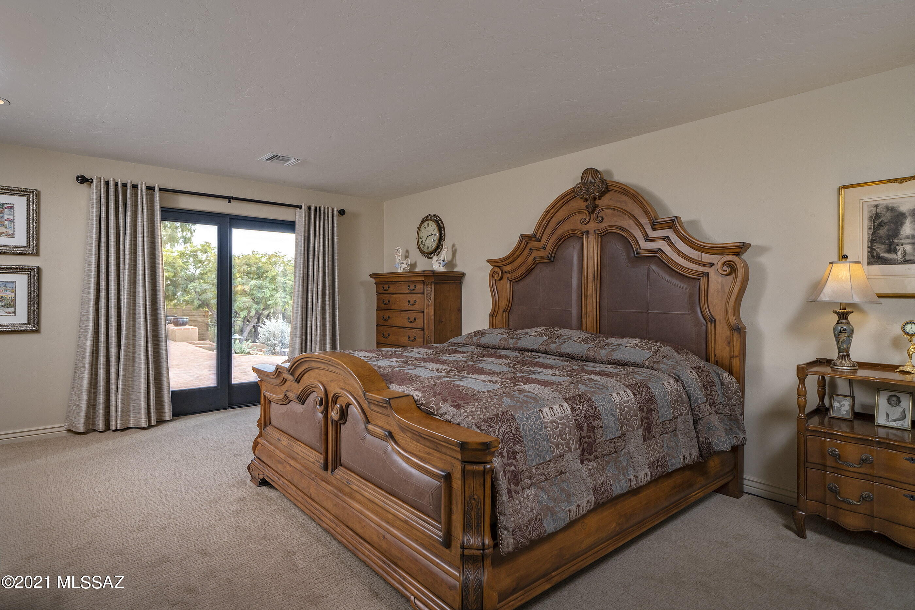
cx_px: 458
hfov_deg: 90.0
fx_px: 457
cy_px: 305
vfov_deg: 67.4
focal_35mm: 18
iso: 200
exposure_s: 1/50
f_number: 7.1
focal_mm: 18
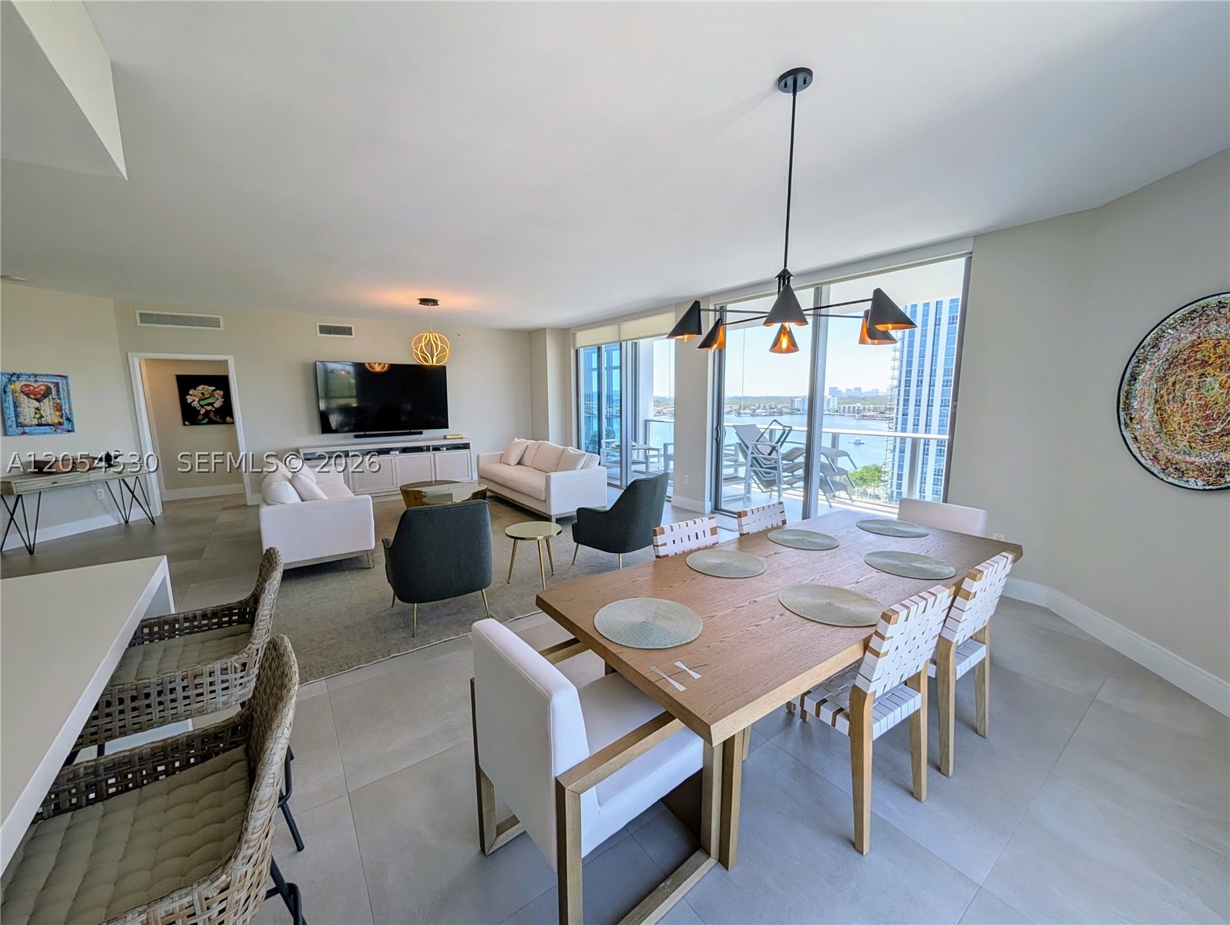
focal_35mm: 12
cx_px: 615
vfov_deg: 94.6
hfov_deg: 110.5
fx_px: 427
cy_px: 462
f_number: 1.7
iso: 60
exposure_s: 1/1027
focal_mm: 2.02
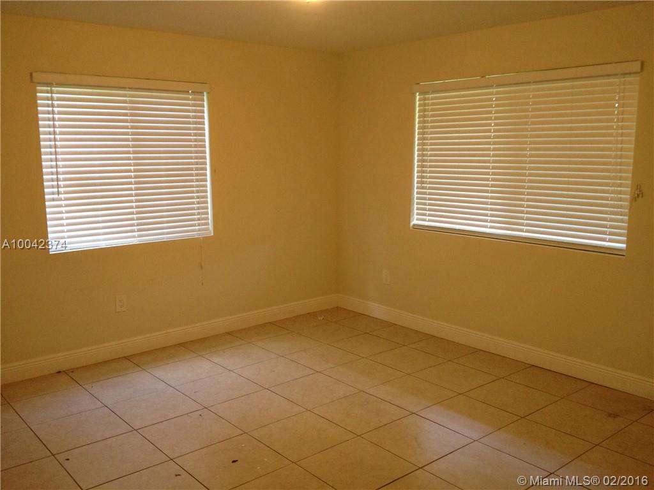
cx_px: 327
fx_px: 661
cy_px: 245
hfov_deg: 52.6
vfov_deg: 40.7
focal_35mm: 35
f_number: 2.4
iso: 160
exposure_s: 1/20
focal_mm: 4.28
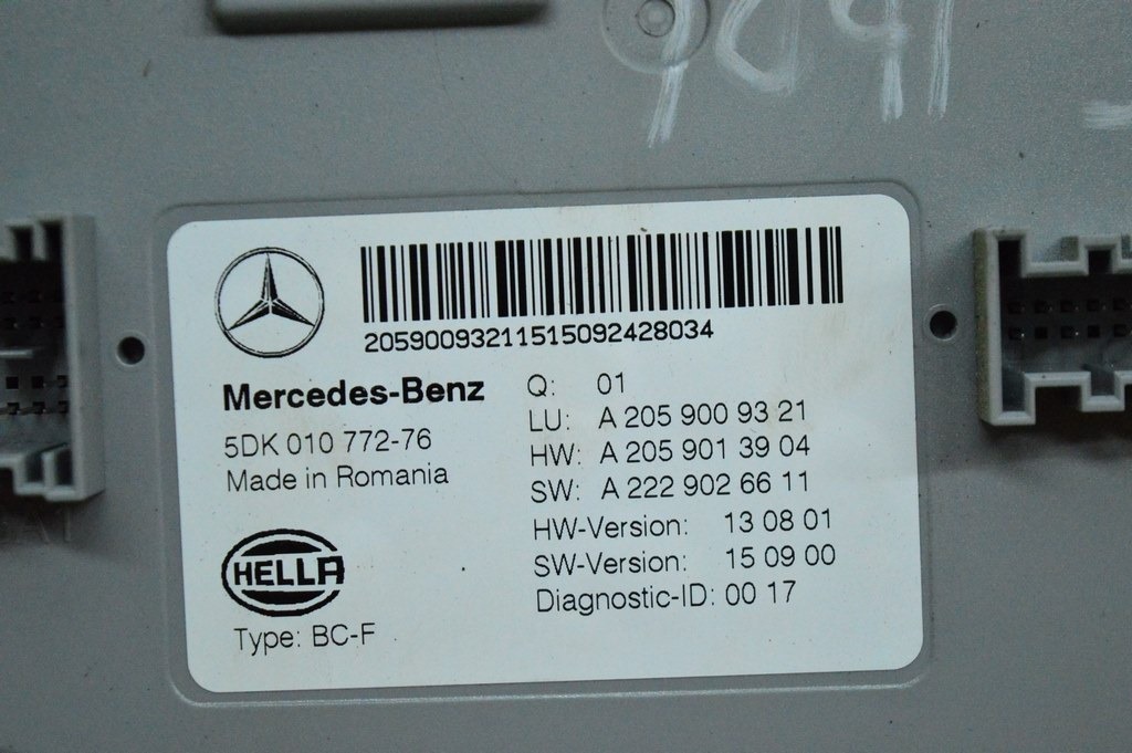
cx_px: 566
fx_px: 2592
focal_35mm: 82
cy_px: 376
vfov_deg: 16.5
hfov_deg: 24.6
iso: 6400
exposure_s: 1/640
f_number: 5.6
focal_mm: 55
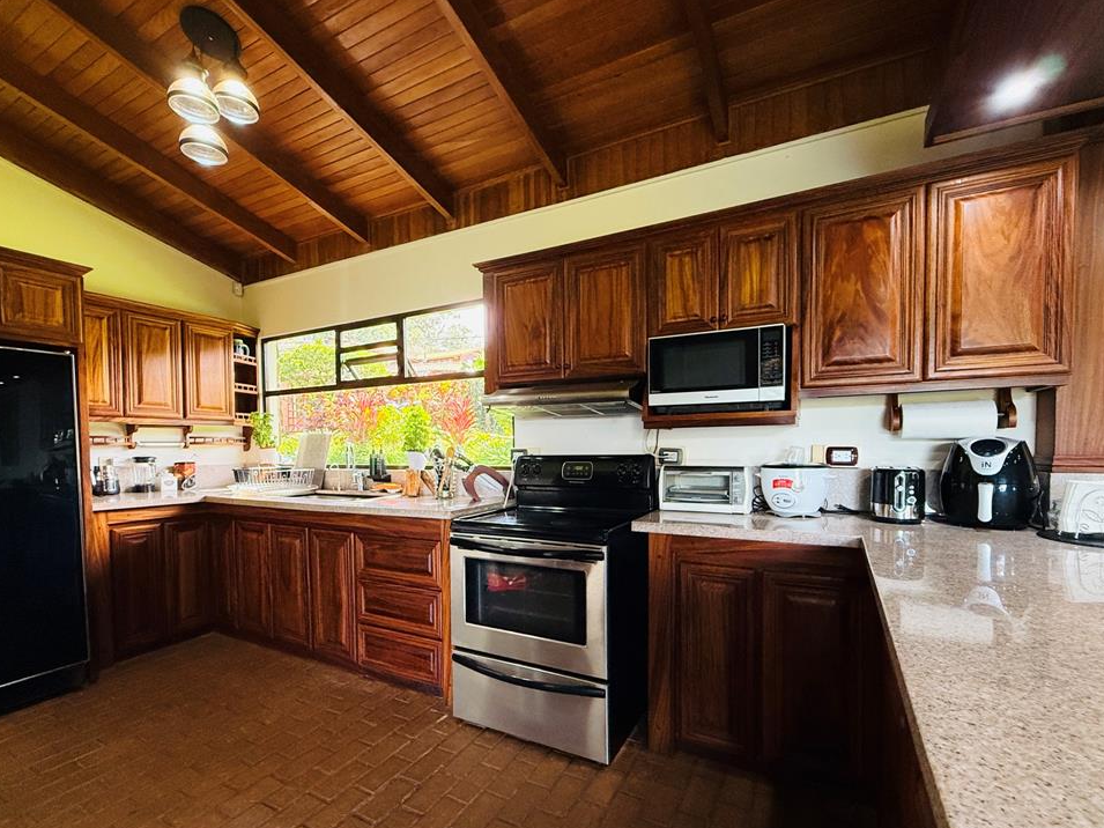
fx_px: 478
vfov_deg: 81.7
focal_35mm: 15
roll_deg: +0.4
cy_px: 419
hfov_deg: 98.2
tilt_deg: +2.6
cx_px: 543
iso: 400
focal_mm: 2.22
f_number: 2.2
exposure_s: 1/96
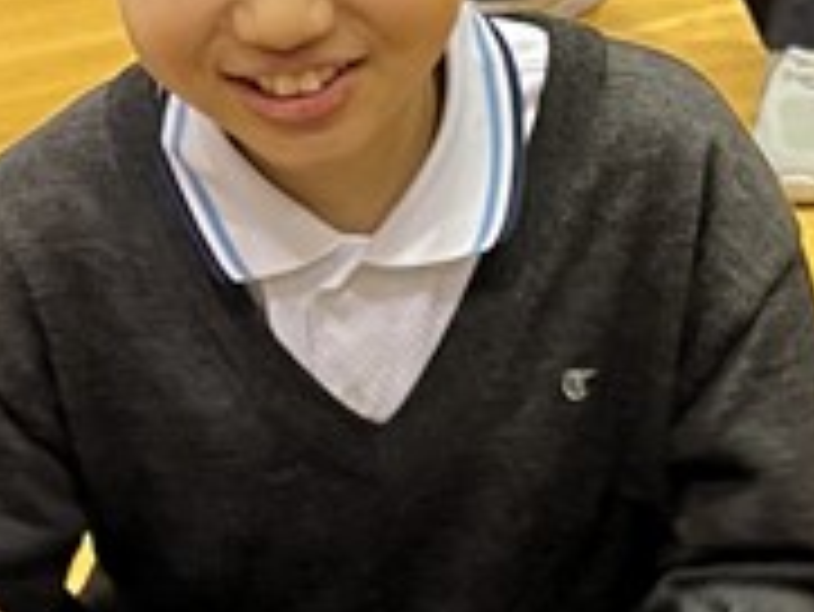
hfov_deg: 13.4
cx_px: 333
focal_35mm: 147
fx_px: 3459
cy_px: 616
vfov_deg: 10.0
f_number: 1.5
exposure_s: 1/60
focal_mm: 5.7
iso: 100
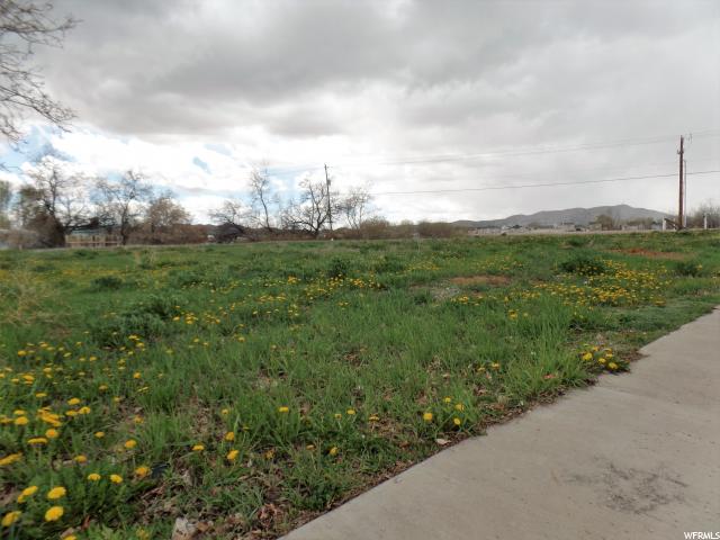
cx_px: 360
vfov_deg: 58.9
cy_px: 270
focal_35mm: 23
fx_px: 478
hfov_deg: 73.9
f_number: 3.5
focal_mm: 4.1
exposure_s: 1/500
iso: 80
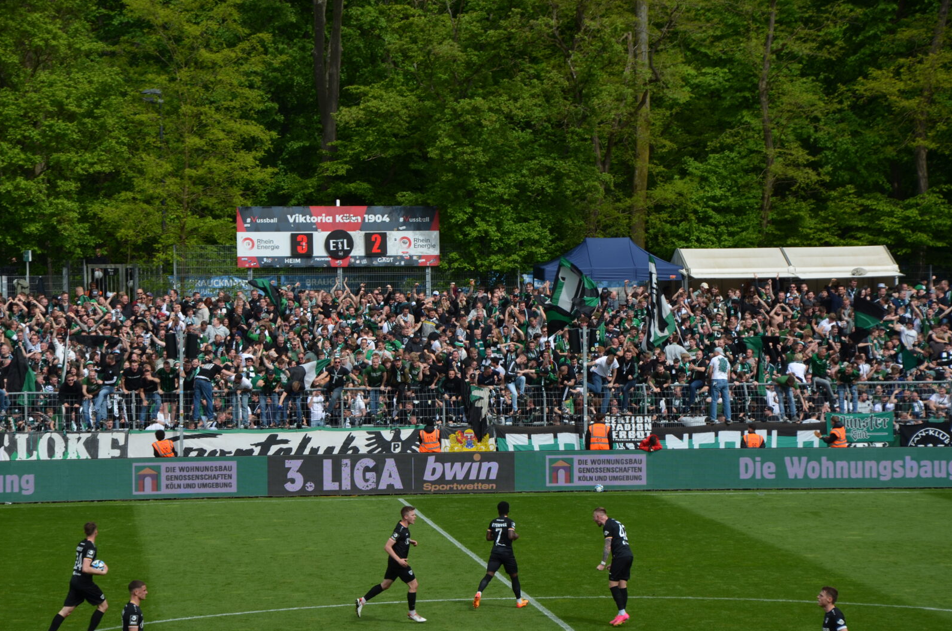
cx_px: 474
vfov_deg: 10.0
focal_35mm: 136
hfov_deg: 15.1
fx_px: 3589
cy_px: 317
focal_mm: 90
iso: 110
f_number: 8
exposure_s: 1/250
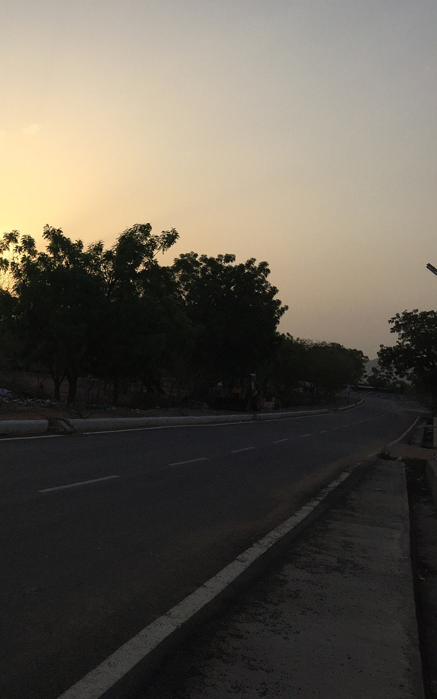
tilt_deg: -1.1
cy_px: 357
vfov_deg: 47.2
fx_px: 800
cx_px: -35
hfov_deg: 28.0
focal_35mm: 42
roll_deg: -4.5
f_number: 2.2
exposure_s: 1/1883
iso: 32
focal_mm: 4.15
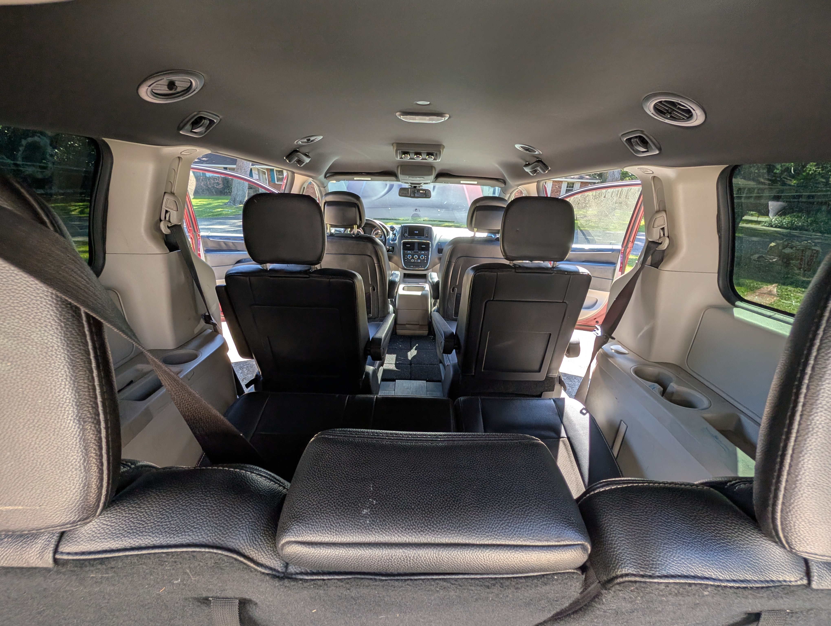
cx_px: 416
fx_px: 288
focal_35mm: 12
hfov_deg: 110.5
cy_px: 313
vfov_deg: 94.6
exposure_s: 1/322
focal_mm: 2.02
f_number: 1.7
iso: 50
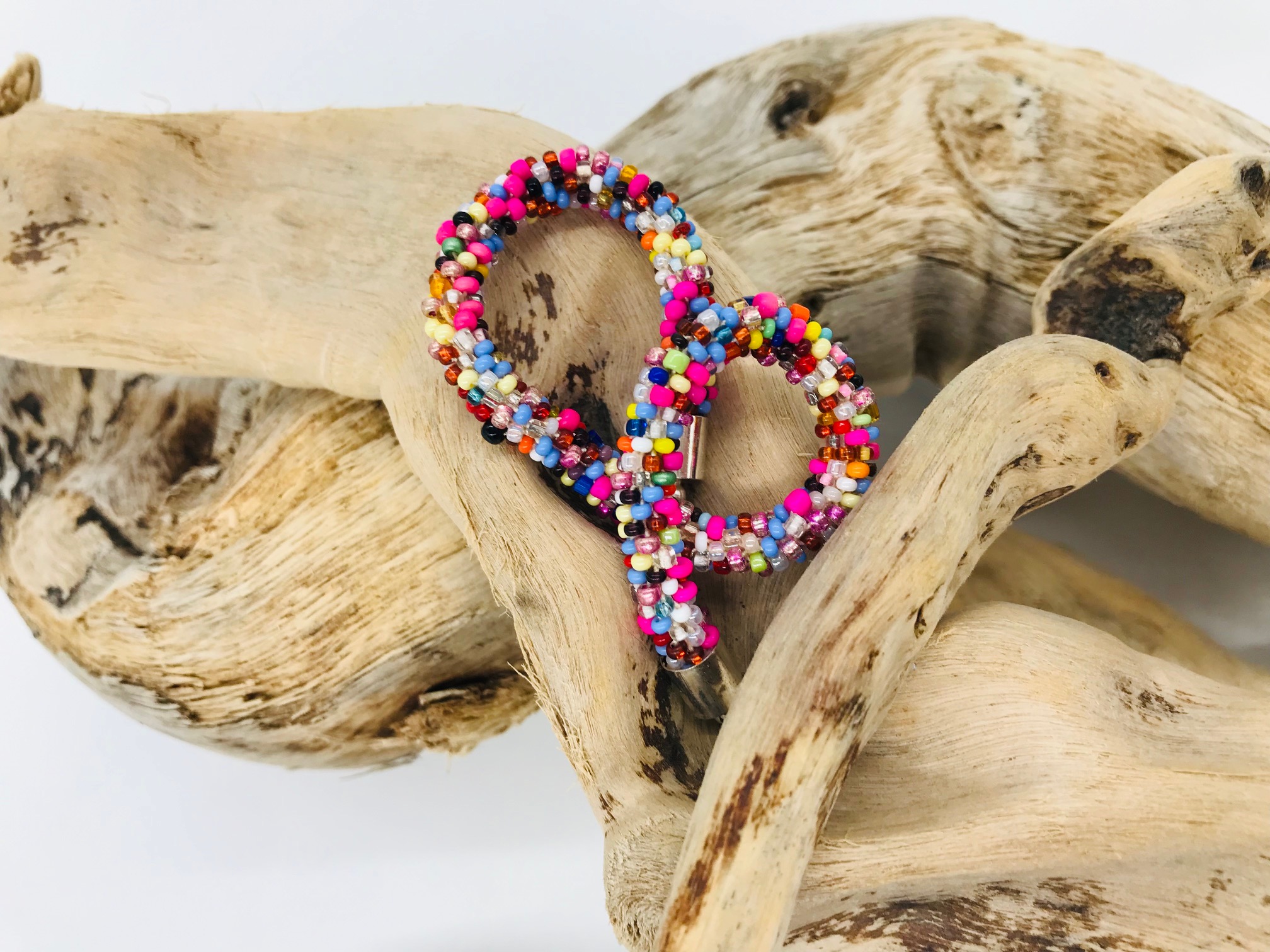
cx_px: 635
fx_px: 1027
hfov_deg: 63.4
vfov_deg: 49.7
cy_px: 476
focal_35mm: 28
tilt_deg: -71.4
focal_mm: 3.99
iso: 20
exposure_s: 1/131
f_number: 1.8
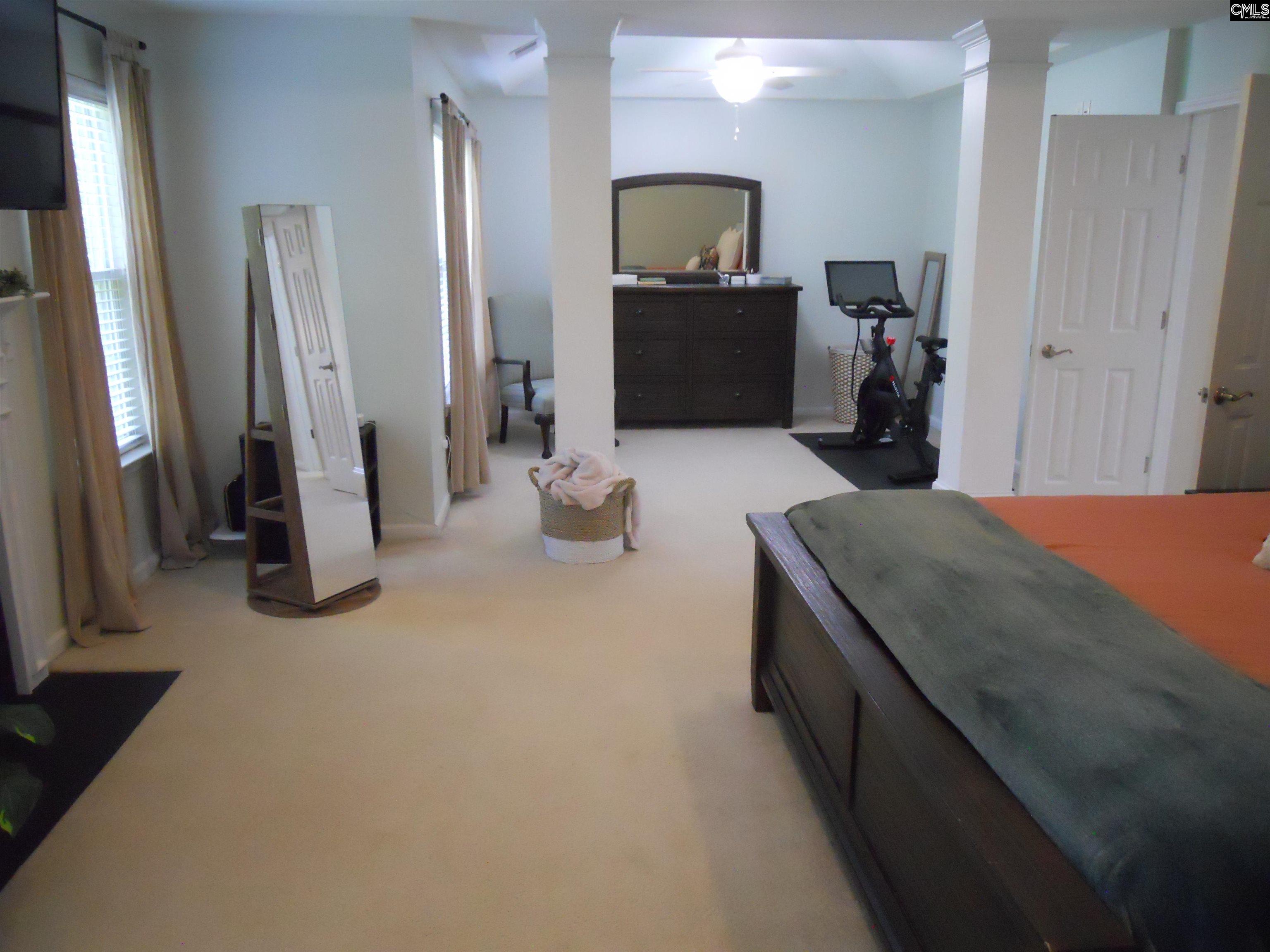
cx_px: 635
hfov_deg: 63.4
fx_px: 1027
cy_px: 476
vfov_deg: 49.7
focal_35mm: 28
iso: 800
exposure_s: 1/100
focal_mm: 5
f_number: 2.7
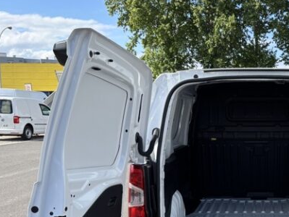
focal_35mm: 50
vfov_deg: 28.7
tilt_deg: -7.2
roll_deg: -1.2
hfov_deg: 35.9
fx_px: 418
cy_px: 164
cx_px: 260
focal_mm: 5.96
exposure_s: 1/2342
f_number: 1.6
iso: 50
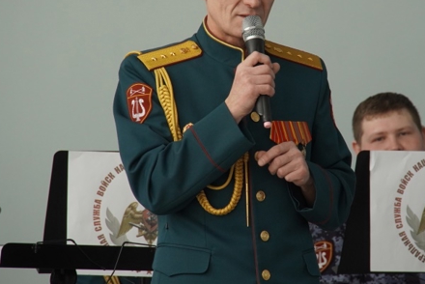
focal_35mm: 345
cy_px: 95
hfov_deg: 6.0
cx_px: 260
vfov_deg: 4.0
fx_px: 4074
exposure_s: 1/250
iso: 800
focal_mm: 135
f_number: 5.6
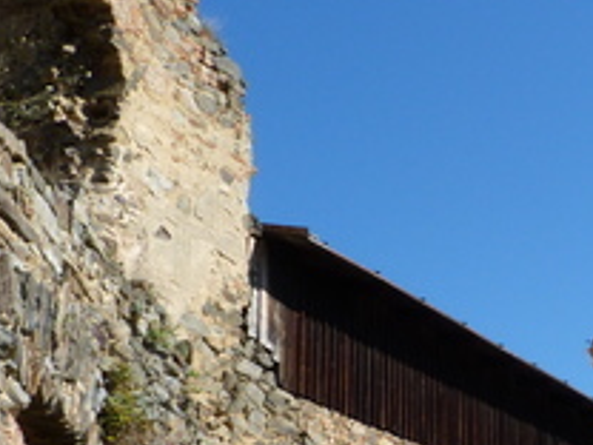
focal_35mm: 77
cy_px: 322
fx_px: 1319
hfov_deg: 24.8
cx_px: 490
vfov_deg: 19.0
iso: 80
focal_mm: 4.5
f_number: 8
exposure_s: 1/160
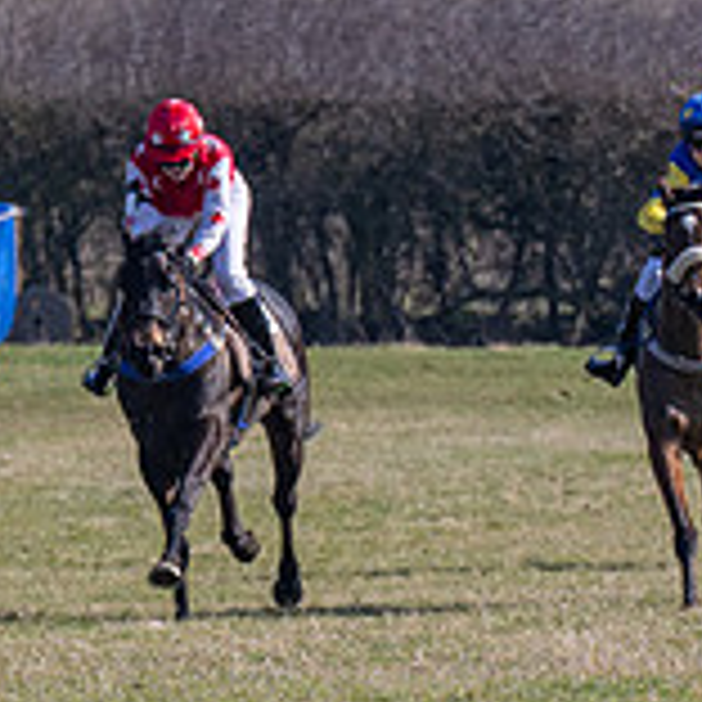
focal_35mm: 1262
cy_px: 379
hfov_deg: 1.4
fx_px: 28955
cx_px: -96
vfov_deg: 1.4
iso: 200
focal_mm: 200
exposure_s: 1/1250
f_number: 5
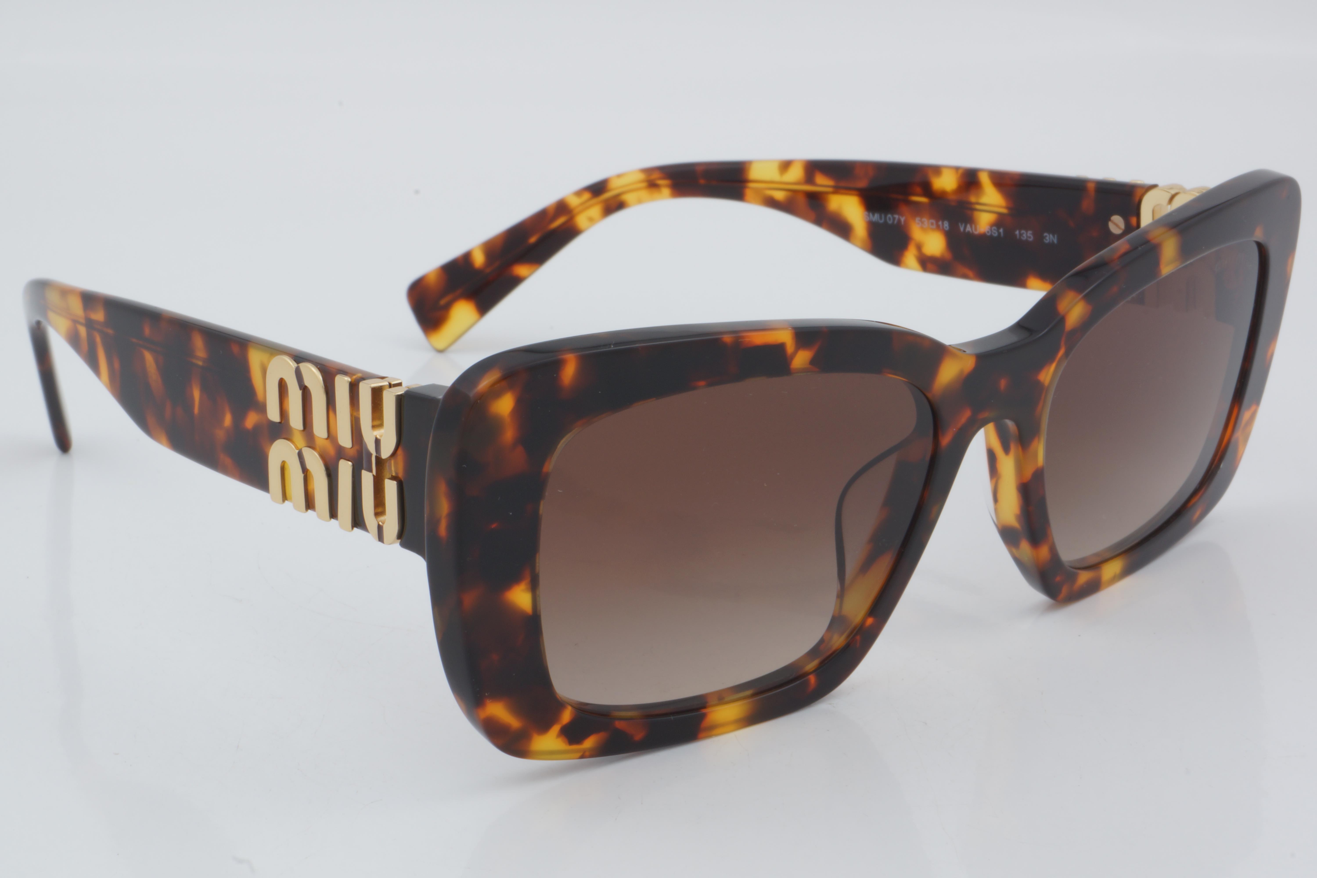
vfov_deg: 18.2
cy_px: 439
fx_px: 2744
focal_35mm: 75
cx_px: 658
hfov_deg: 27.0
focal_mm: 50
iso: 100
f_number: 32
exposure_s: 1/3
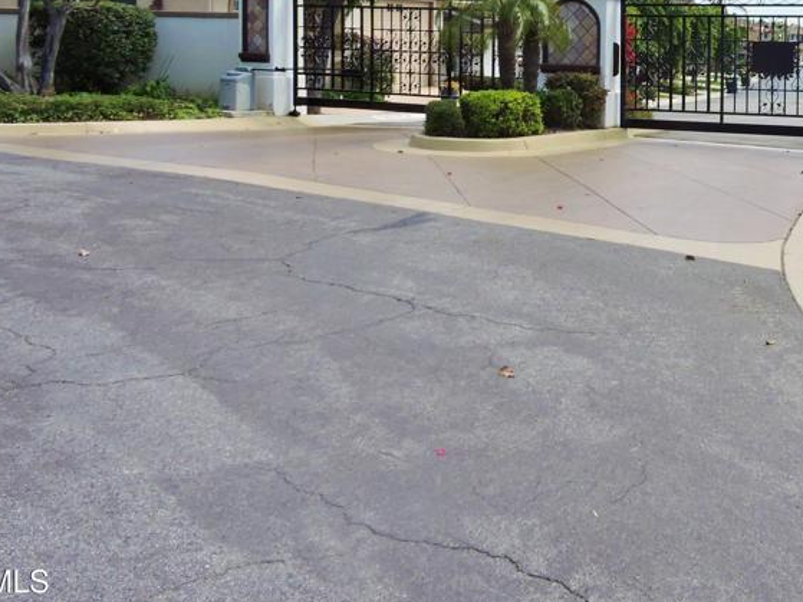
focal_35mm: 44
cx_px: 675
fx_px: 1020
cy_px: 80
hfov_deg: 40.6
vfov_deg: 31.6
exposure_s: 1/1000
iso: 100
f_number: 3.3
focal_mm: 4.3
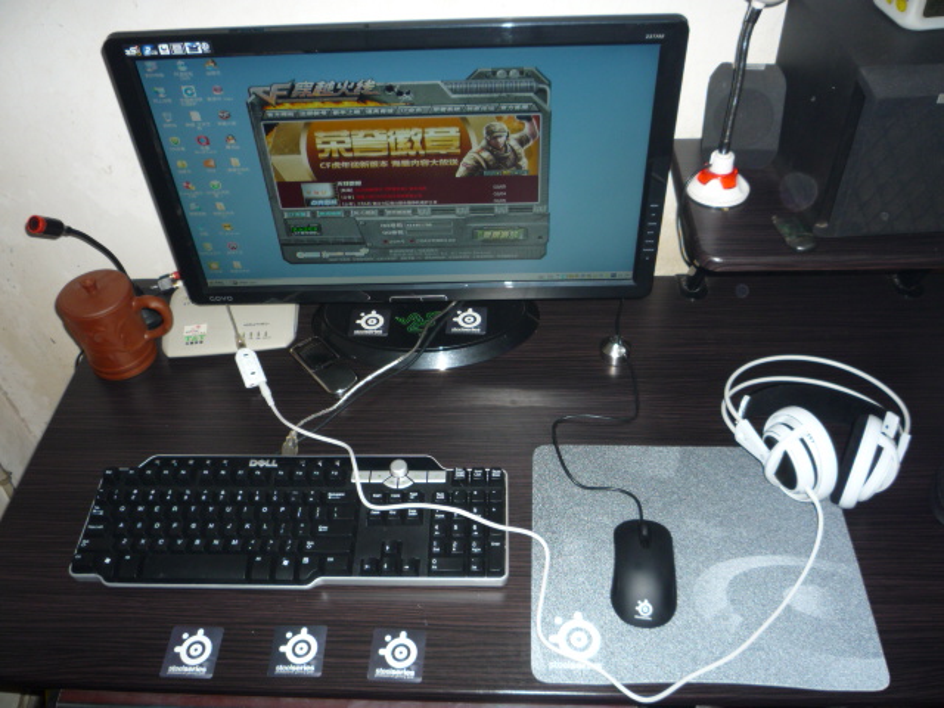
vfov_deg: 46.8
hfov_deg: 60.0
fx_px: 818
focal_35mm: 30
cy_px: 354
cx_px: 472
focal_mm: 5.2
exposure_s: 1/30
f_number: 3.3
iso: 100
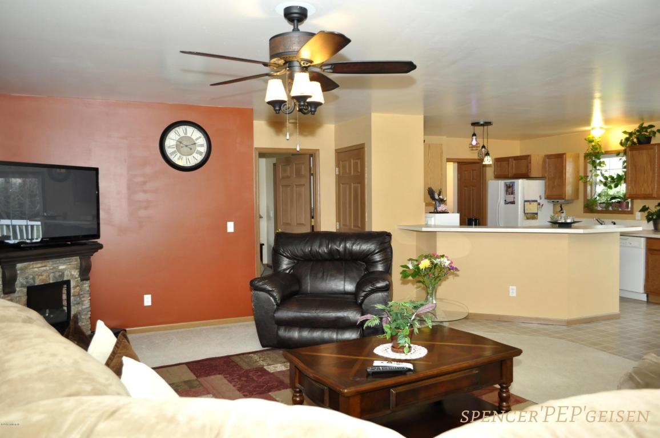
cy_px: 219
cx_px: 330
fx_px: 494
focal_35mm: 27
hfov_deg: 67.4
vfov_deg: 47.8
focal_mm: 18
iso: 800
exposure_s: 1/60
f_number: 4
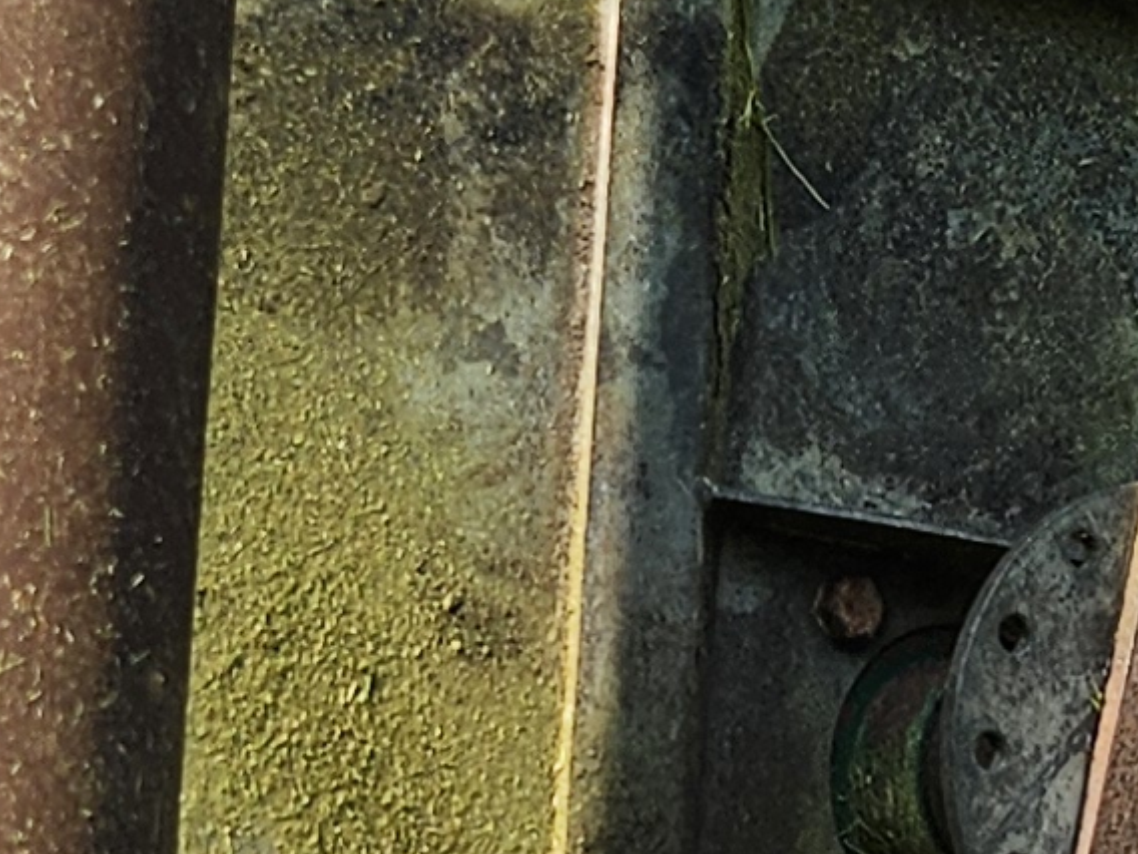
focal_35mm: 162
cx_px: 932
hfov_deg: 12.1
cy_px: 1141
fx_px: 5326
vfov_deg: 9.0
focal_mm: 5.4
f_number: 1.8
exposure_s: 1/1290
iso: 25
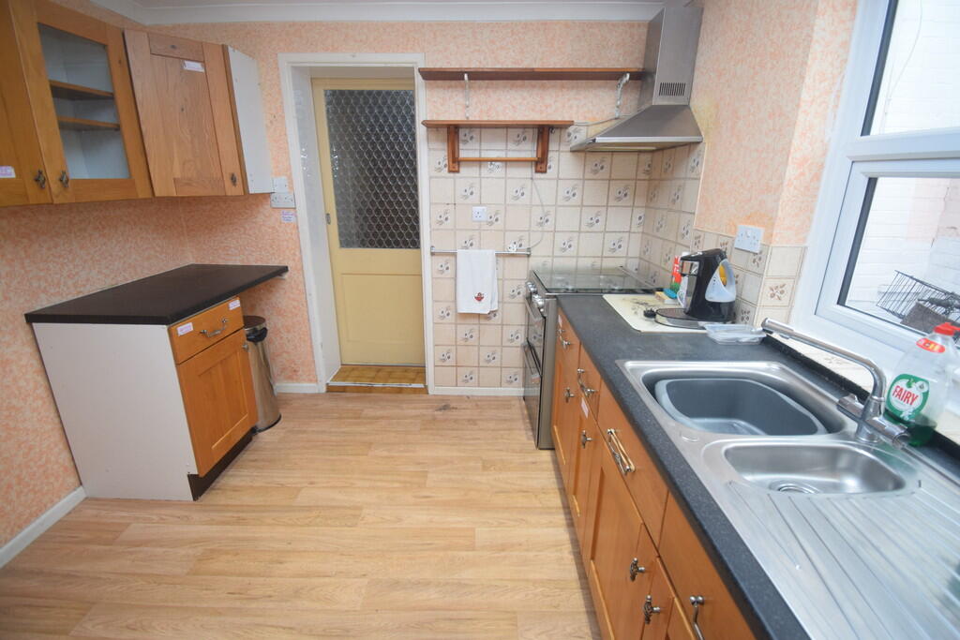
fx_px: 400
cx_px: 480
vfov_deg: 77.3
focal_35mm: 15
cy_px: 320
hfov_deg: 100.4
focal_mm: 10
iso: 1000
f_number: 4.5
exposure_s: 1/60
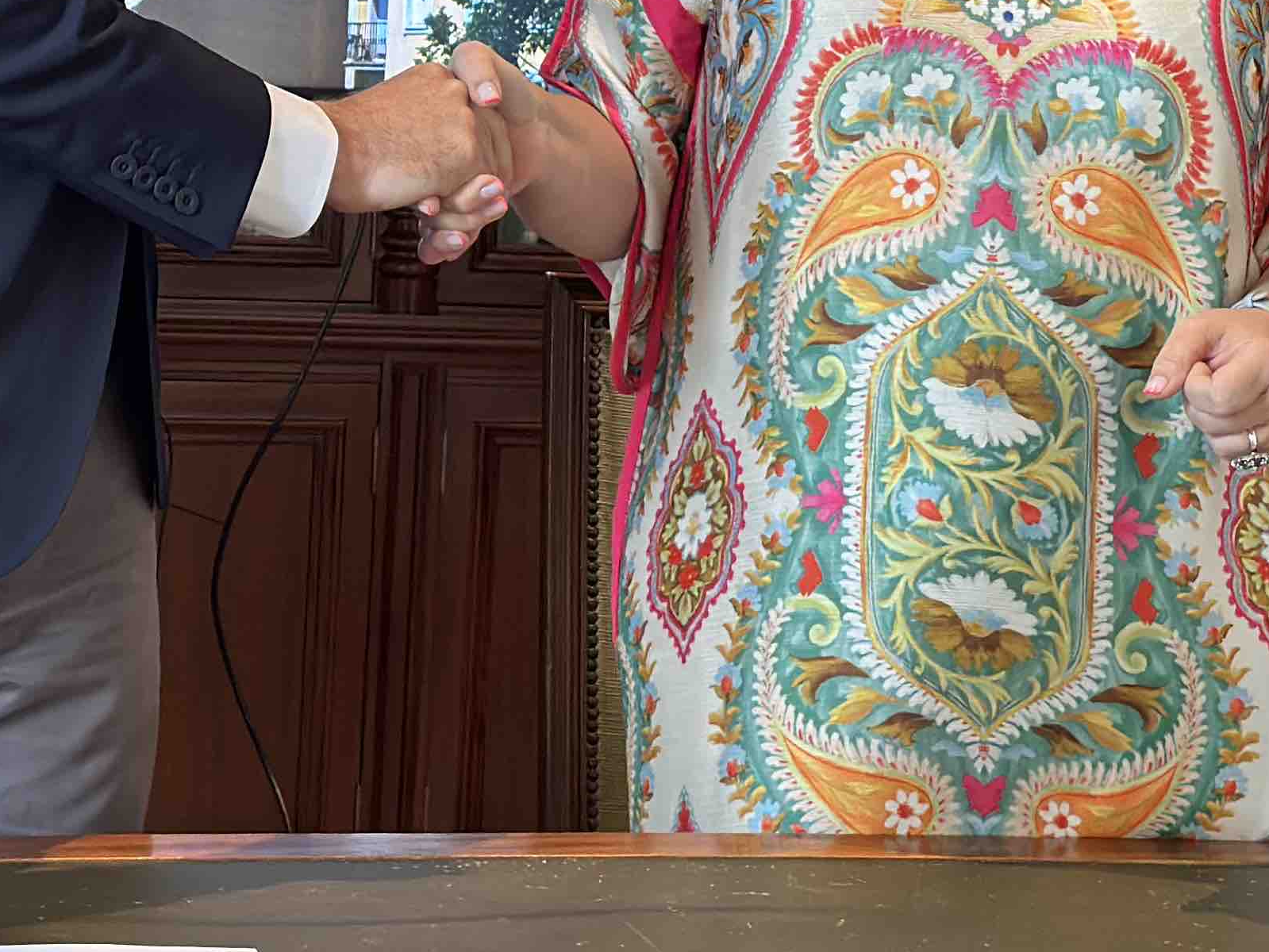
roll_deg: -2.2
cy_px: -182
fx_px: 4437
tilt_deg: +0.9
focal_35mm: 121
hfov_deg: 16.2
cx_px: 352
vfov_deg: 12.0
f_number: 1.78
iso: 200
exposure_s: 1/50
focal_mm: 6.86
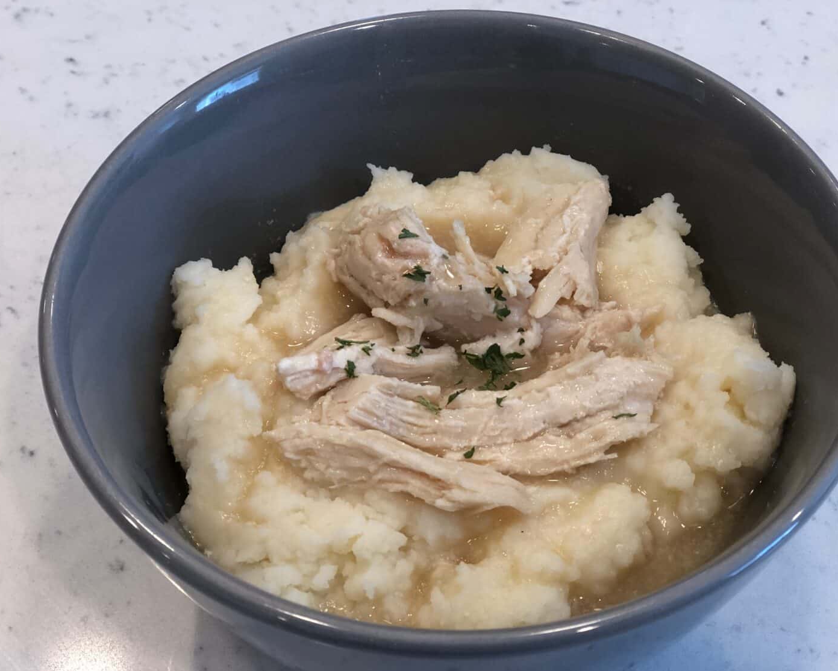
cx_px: 443
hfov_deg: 31.4
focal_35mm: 60
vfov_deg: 25.4
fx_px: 1488
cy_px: 334
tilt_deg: -50.1
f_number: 2.8
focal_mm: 6.6
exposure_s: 1/30
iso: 50
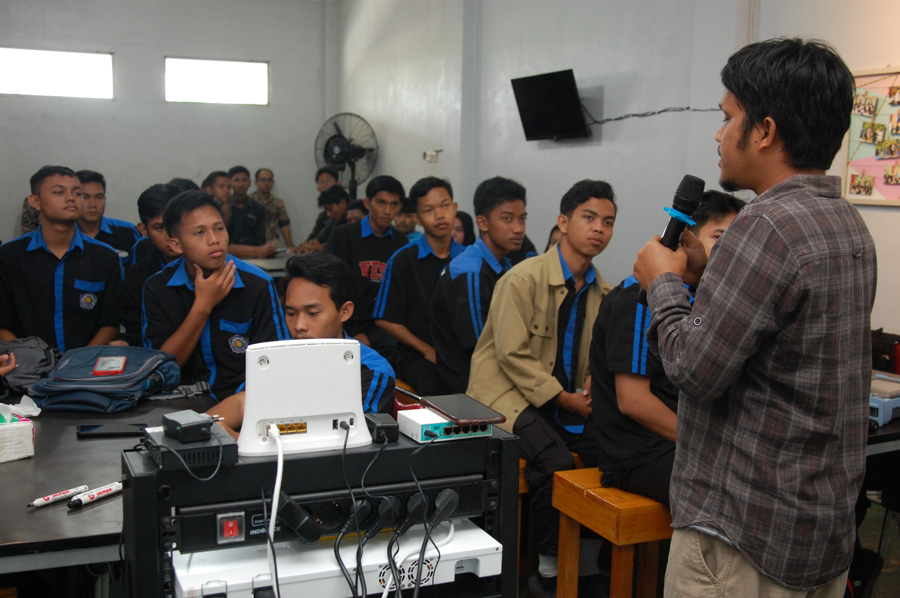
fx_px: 1049
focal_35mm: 42
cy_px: 299
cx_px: 450
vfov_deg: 31.8
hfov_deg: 46.4
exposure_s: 1/60
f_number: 4
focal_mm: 28
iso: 800
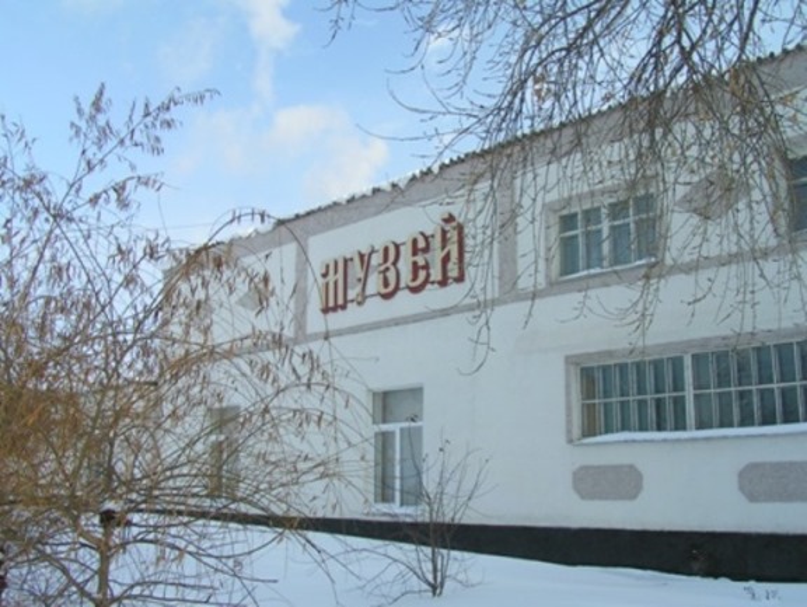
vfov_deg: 37.8
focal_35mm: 38
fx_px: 887
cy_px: 304
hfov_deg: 48.9
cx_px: 404
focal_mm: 5.8
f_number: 5.6
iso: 50
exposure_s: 1/400
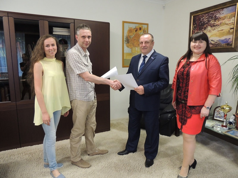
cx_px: 119
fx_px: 165
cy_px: 89
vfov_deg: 56.8
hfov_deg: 71.6
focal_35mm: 24
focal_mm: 4.3
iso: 400
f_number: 3
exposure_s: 1/20
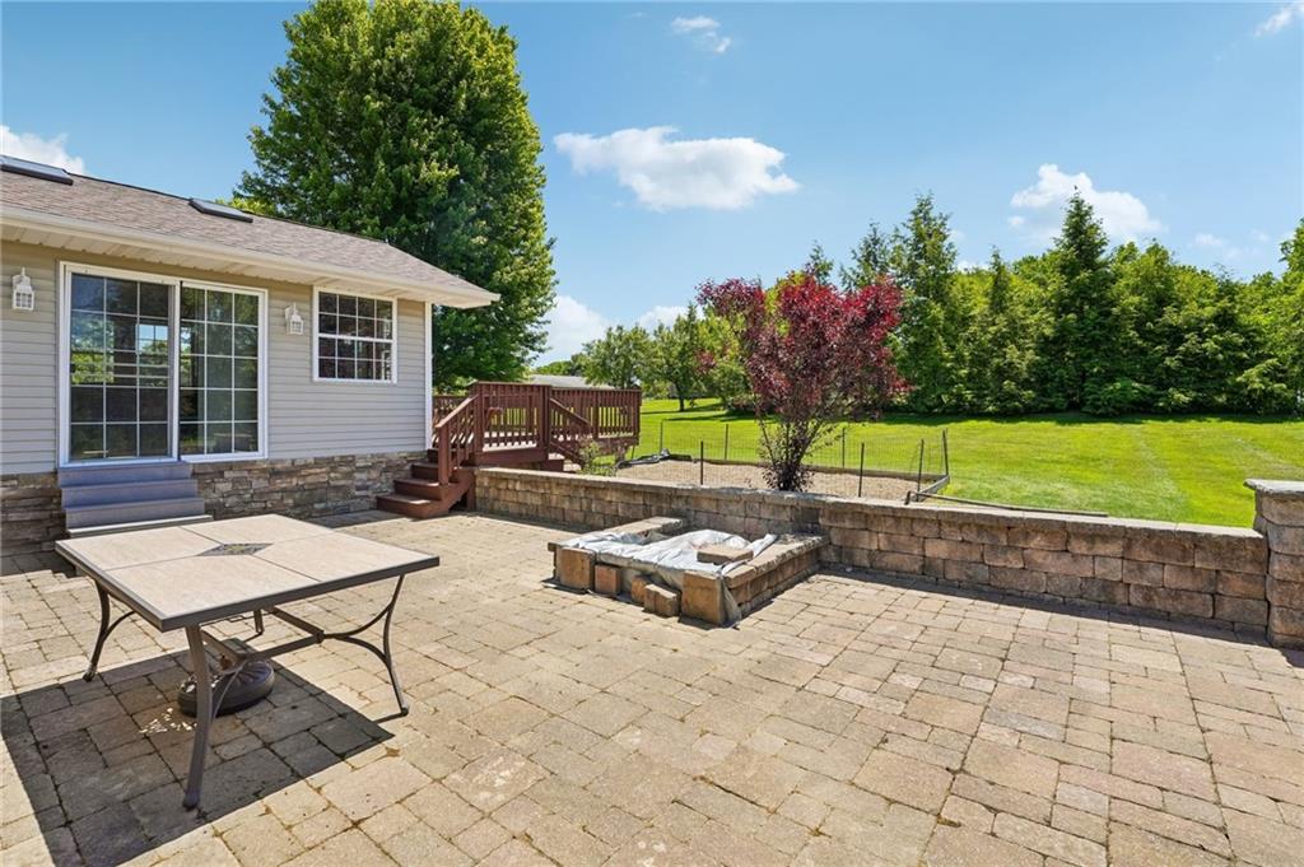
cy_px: 434
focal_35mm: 16
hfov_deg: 96.8
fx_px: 579
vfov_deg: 73.7
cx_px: 652
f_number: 8
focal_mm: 16
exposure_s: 1/500
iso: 200
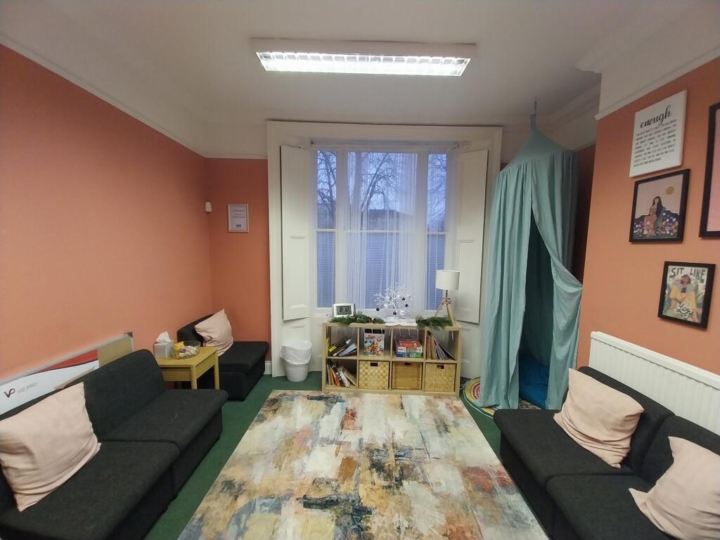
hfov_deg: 106.2
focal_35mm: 13
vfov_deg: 89.9
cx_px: 360
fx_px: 270
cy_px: 270
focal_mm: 1.13
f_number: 2.2
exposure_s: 1/50.1
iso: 126
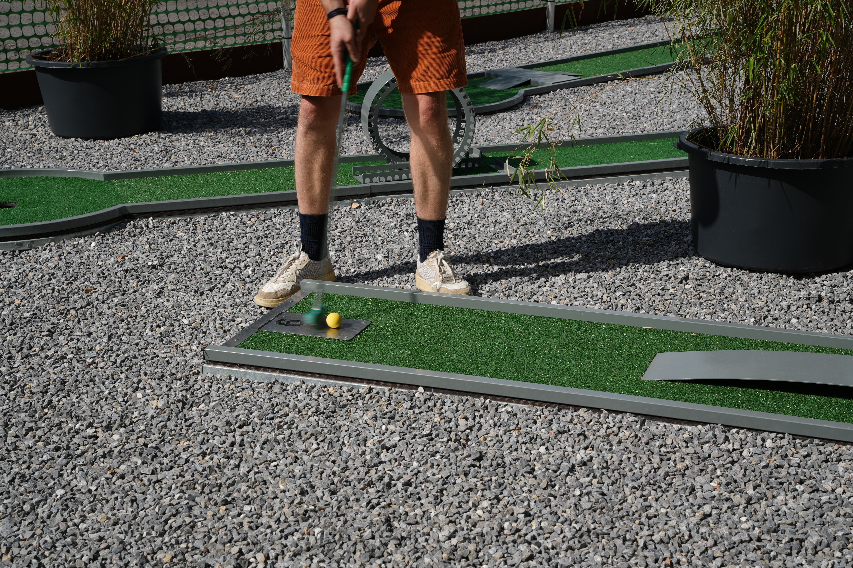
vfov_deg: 21.3
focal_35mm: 64
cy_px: 284
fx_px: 1512
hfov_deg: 31.5
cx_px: 426
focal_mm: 63.8
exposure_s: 1/100
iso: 50
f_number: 13
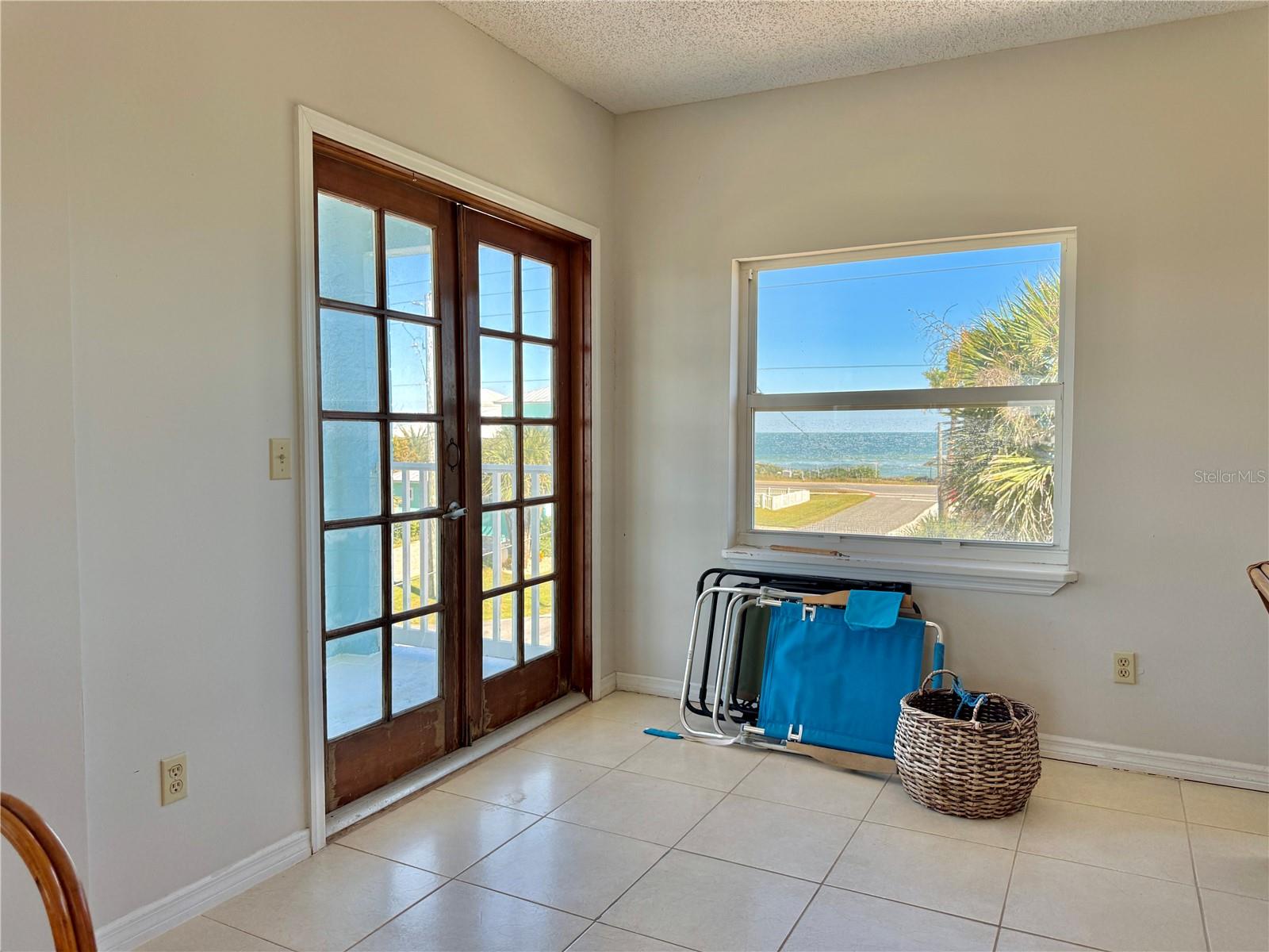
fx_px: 880
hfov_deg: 71.6
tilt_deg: -3.2
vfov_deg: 56.8
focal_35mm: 24
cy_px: 476
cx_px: 634
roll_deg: +0.0
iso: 100
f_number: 1.78
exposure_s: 1/813
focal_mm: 6.76
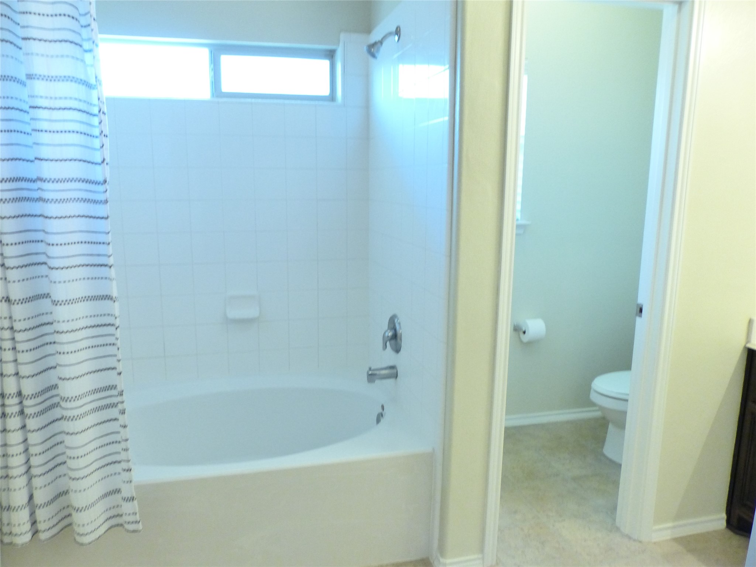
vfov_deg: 54.9
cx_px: 378
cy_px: 284
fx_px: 546
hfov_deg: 69.4
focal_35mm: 25
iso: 640
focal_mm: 4.5
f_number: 2.8
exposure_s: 1/25
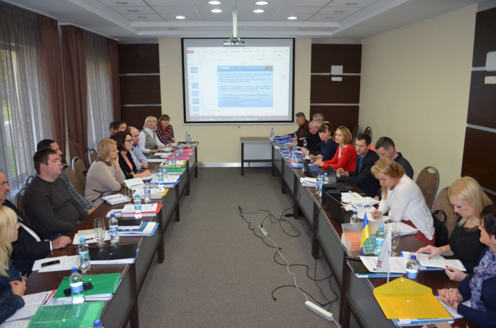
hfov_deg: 67.5
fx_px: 371
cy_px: 164
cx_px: 248
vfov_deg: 47.7
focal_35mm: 27
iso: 1250
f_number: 3.5
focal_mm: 18
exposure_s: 1/60
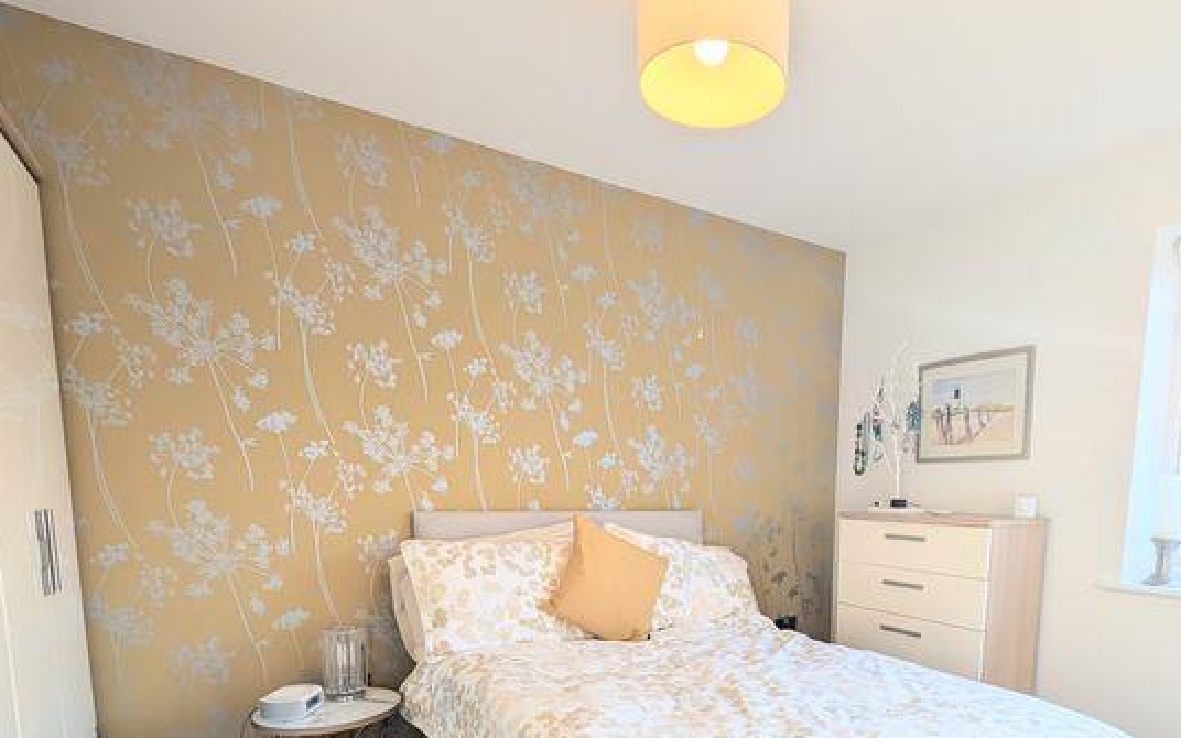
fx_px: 612
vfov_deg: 58.3
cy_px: 573
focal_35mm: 19
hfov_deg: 86.9
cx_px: 709
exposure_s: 1/267
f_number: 1.7
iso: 54
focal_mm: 2.02
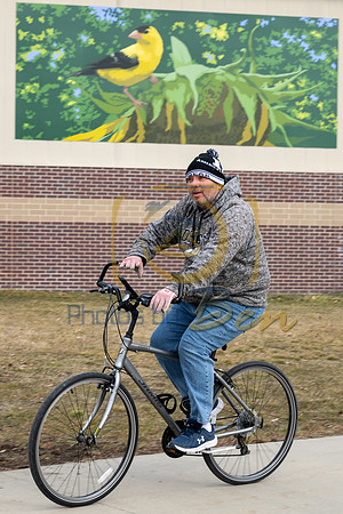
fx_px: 1484
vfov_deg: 19.7
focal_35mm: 104
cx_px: 176
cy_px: 250
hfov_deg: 13.2
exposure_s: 1/320
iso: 250
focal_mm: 65
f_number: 7.1
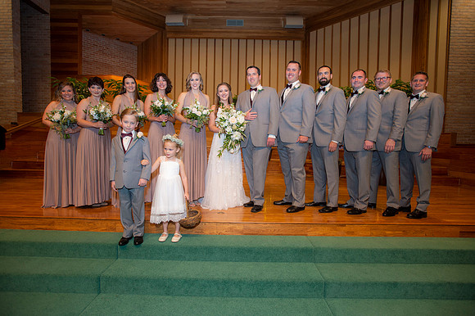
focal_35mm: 19
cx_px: 238
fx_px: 251
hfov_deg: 86.9
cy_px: 158
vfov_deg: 64.5
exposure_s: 1/160
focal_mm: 19
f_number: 3.5
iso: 800
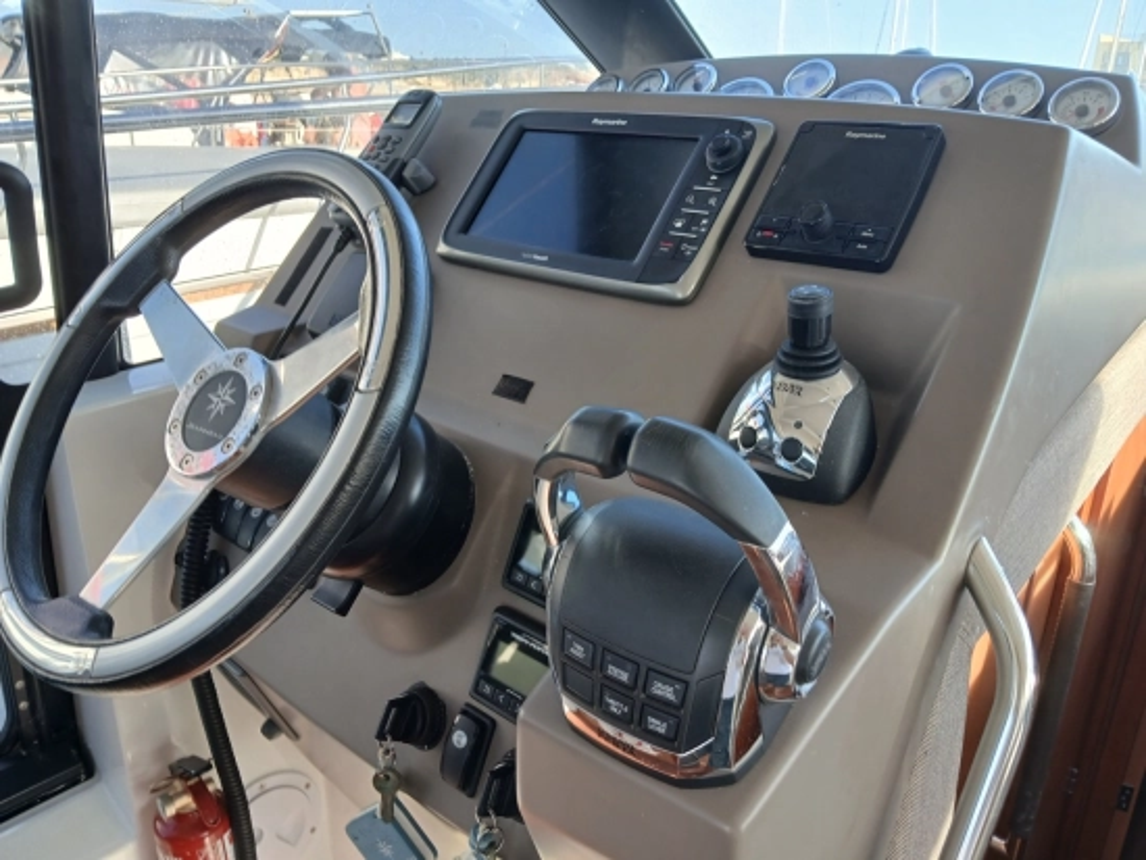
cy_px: 430
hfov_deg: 67.3
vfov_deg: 53.1
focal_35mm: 26
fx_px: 861
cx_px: 573
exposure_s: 1/50
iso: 25
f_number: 1.8
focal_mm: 3.98
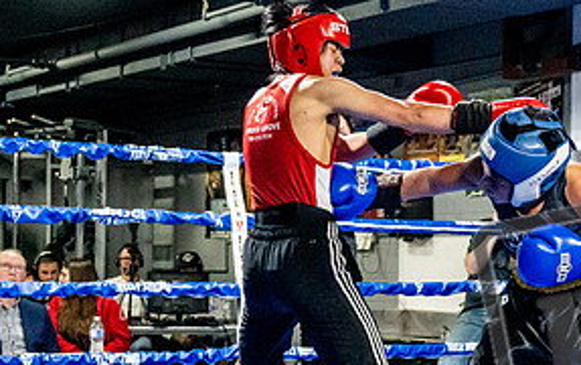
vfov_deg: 14.5
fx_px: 1426
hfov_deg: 22.8
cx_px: 451
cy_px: 292
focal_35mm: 90
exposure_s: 1/800
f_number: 2.8
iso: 5000
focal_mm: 25
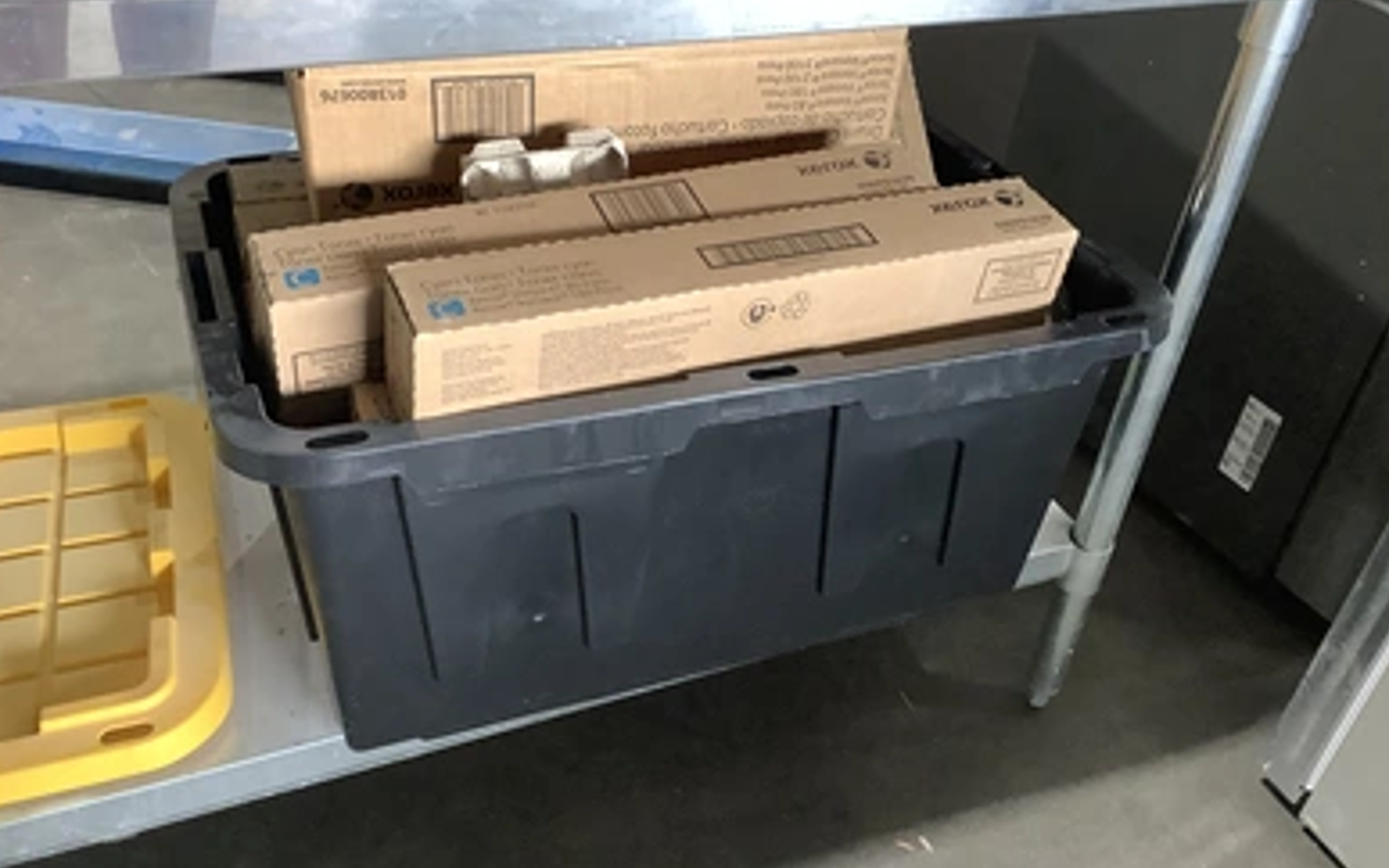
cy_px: 384
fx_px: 1287
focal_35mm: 34
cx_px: 693
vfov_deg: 37.2
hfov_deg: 56.7
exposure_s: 1/60
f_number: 2.4
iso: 200
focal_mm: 3.3
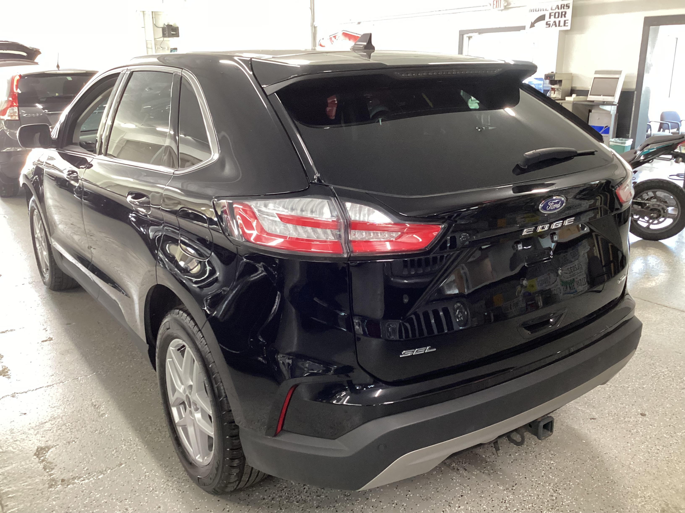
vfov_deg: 45.4
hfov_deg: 58.4
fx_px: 613
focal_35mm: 31
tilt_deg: -18.1
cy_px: 256
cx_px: 342
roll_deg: -0.1
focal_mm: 3.3
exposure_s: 1/33
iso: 250
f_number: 2.4
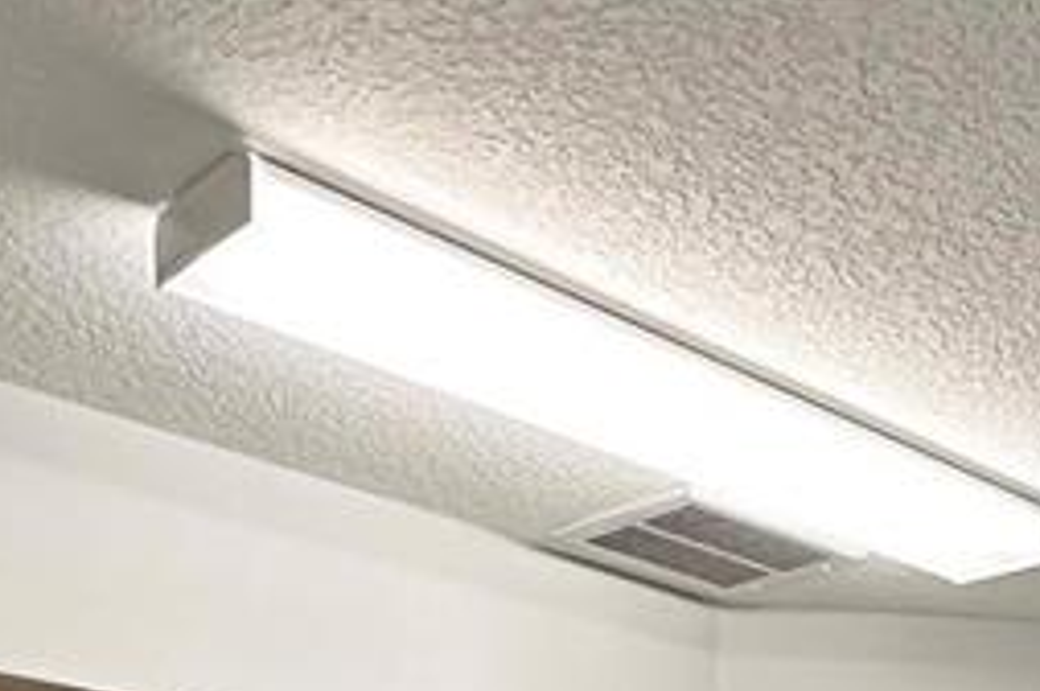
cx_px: 999
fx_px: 1702
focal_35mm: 59
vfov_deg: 17.6
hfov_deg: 31.8
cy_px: 1308
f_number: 2.2
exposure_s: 1/60
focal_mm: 2.22
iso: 200
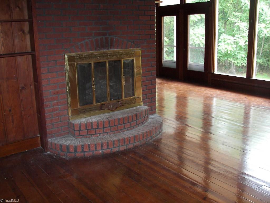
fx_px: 281
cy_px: 102
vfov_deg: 39.7
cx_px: 135
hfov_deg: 51.4
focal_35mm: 36
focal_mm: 6
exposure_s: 1/30
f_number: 2.8
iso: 125
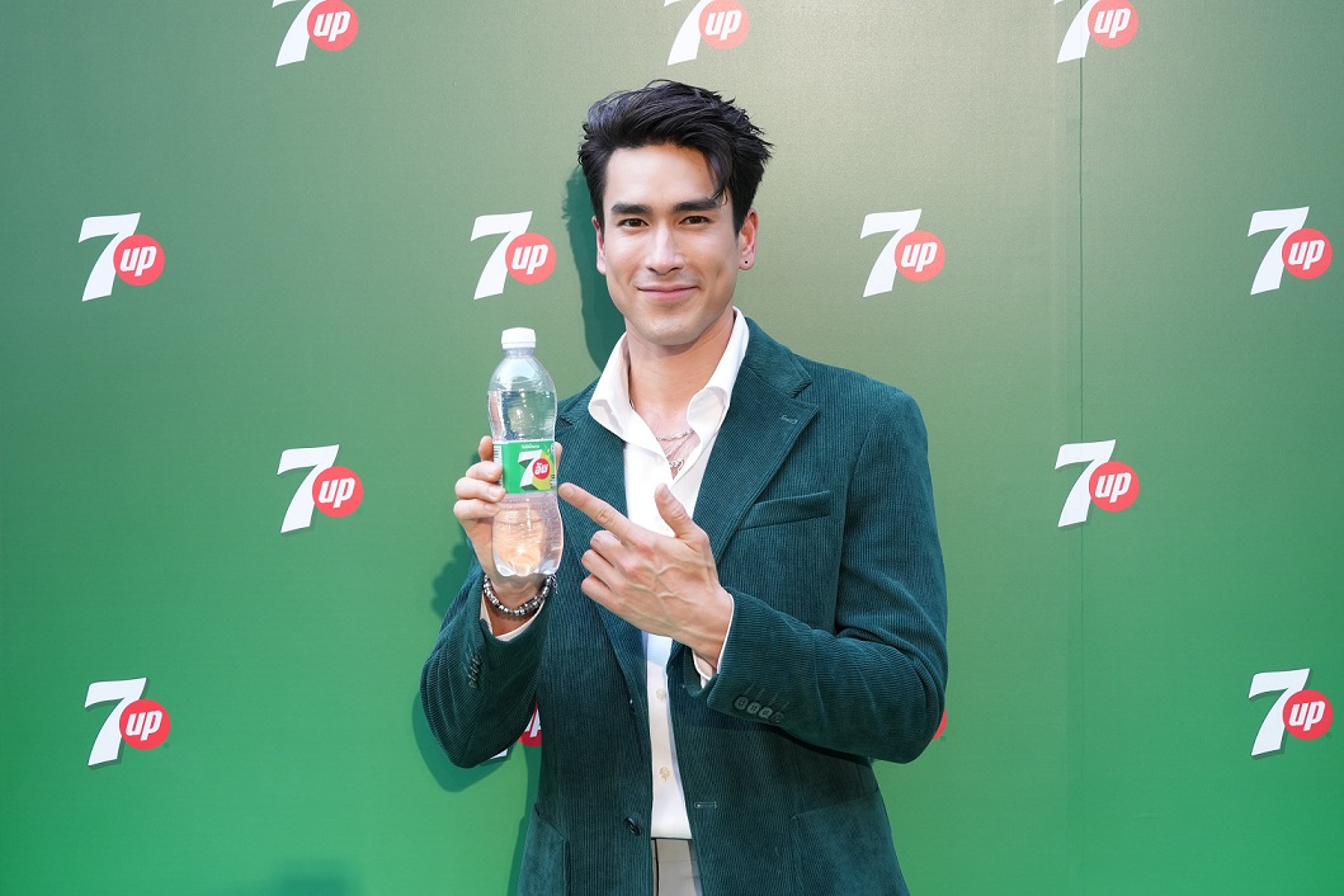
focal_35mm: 55
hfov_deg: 36.2
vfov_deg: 24.6
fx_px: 2053
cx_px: 672
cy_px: 448
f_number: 7.1
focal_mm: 55
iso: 1250
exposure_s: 1/100
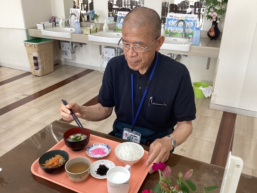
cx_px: 128
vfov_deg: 45.4
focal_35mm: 31
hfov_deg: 58.4
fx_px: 230
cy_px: 96
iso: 64
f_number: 2.4
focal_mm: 3.3
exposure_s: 1/60
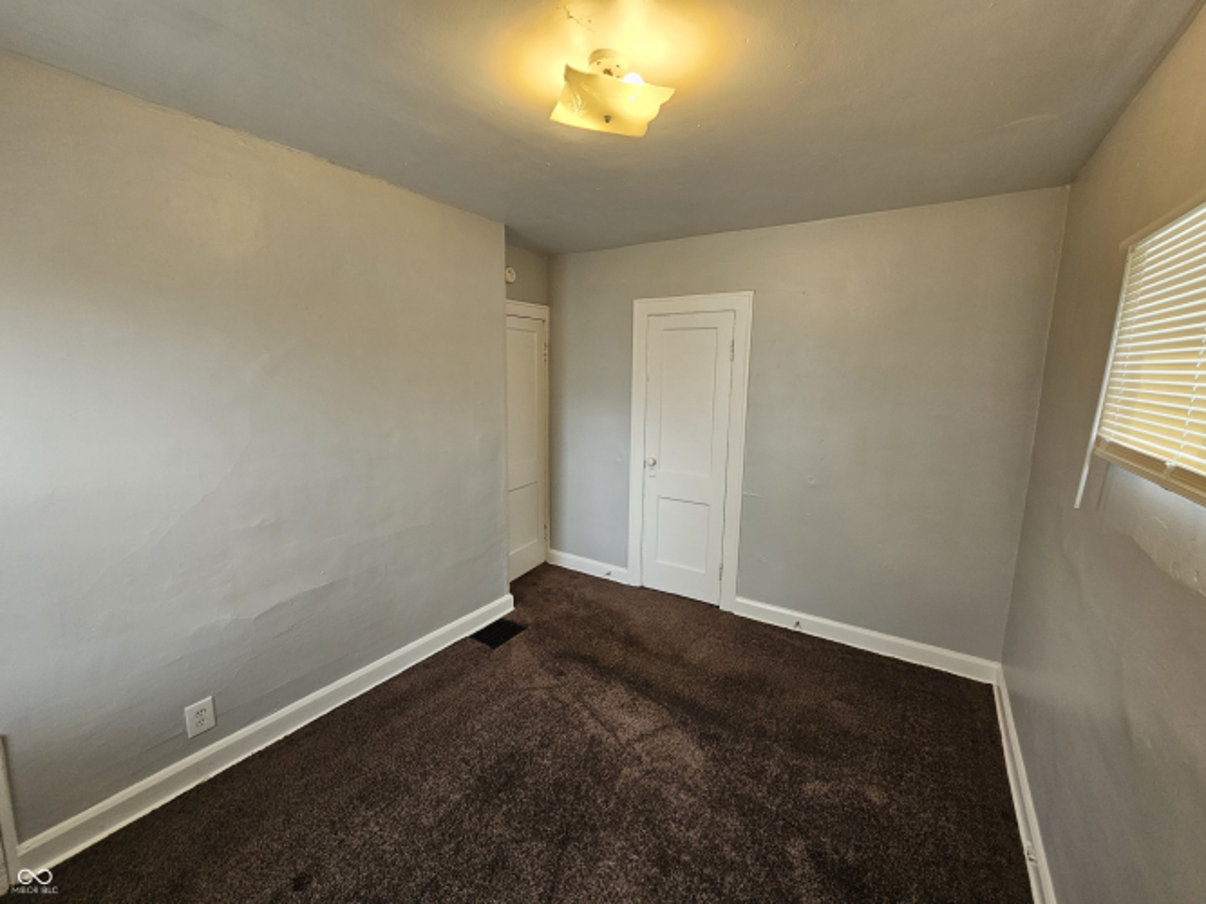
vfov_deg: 89.9
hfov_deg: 106.2
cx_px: 603
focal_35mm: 13
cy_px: 452
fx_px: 453
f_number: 2.2
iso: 125
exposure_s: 1/60
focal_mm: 2.2
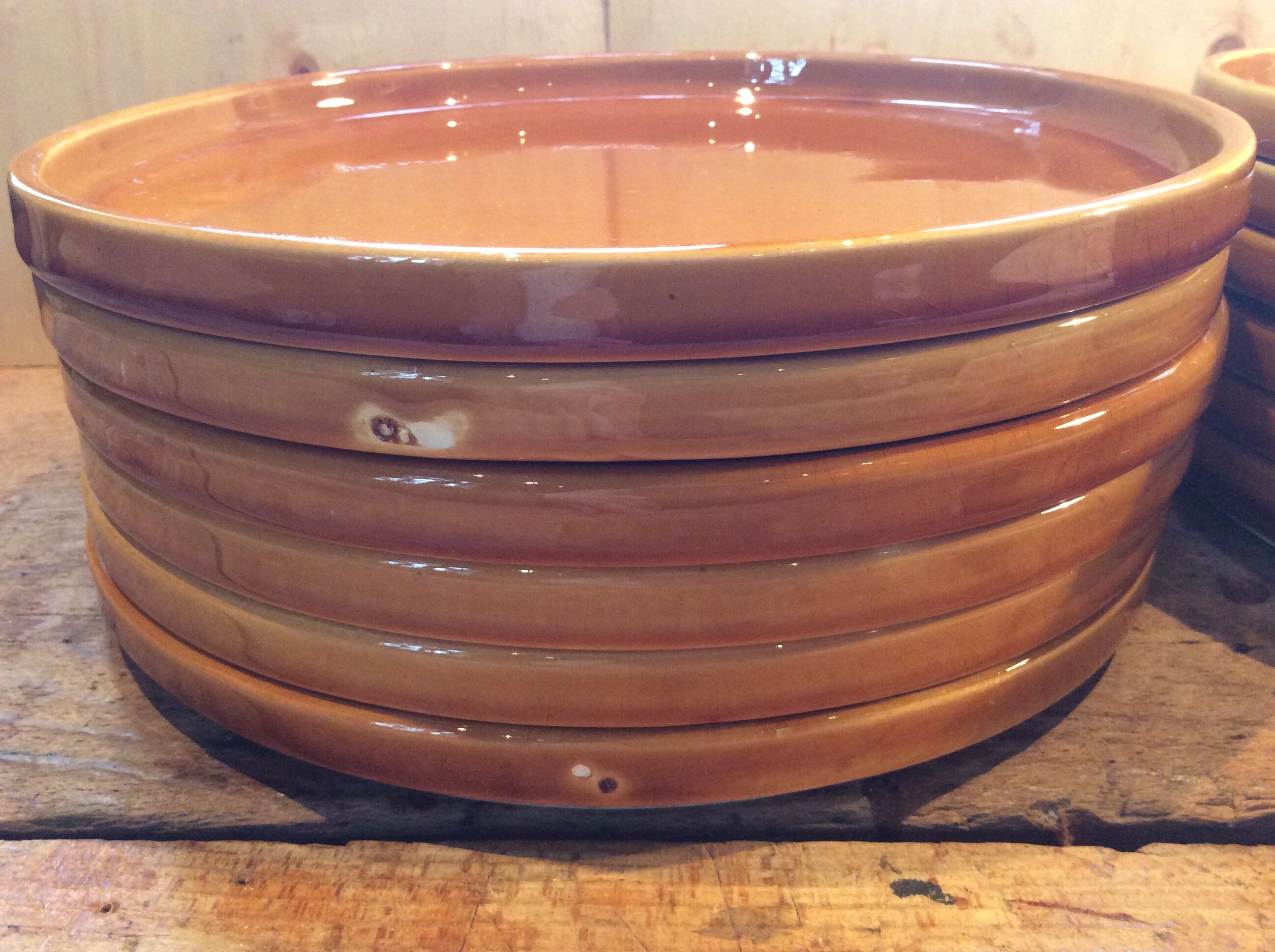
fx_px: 1177
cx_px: 638
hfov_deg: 56.9
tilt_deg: -26.3
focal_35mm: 32
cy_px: 476
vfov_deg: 44.1
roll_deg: +2.5
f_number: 2.4
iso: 160
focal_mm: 3.3
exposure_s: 1/25
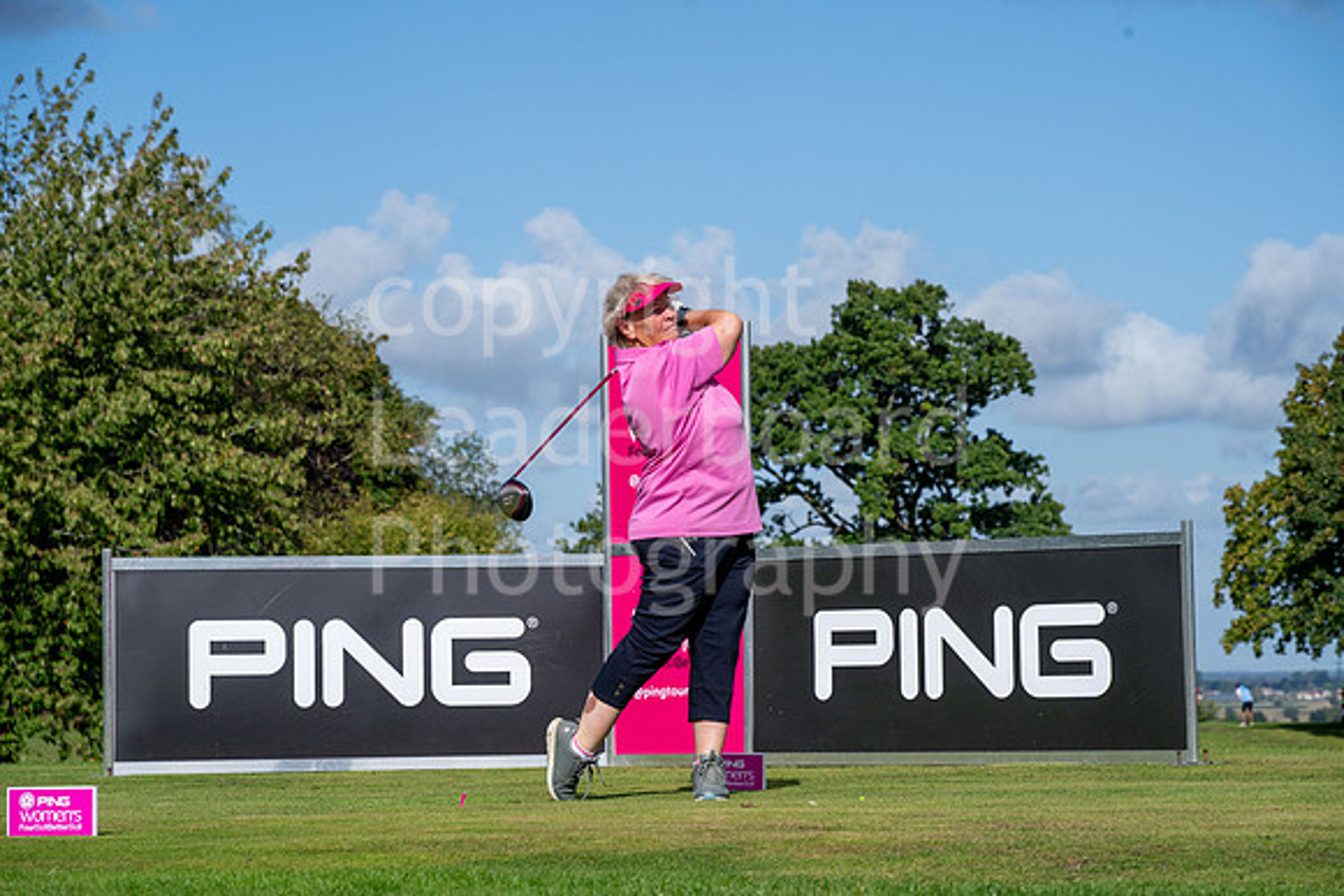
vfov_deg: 11.4
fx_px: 4481
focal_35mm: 120
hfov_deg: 17.1
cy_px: 448
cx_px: 672
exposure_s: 1/1250
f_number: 9
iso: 320
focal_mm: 120
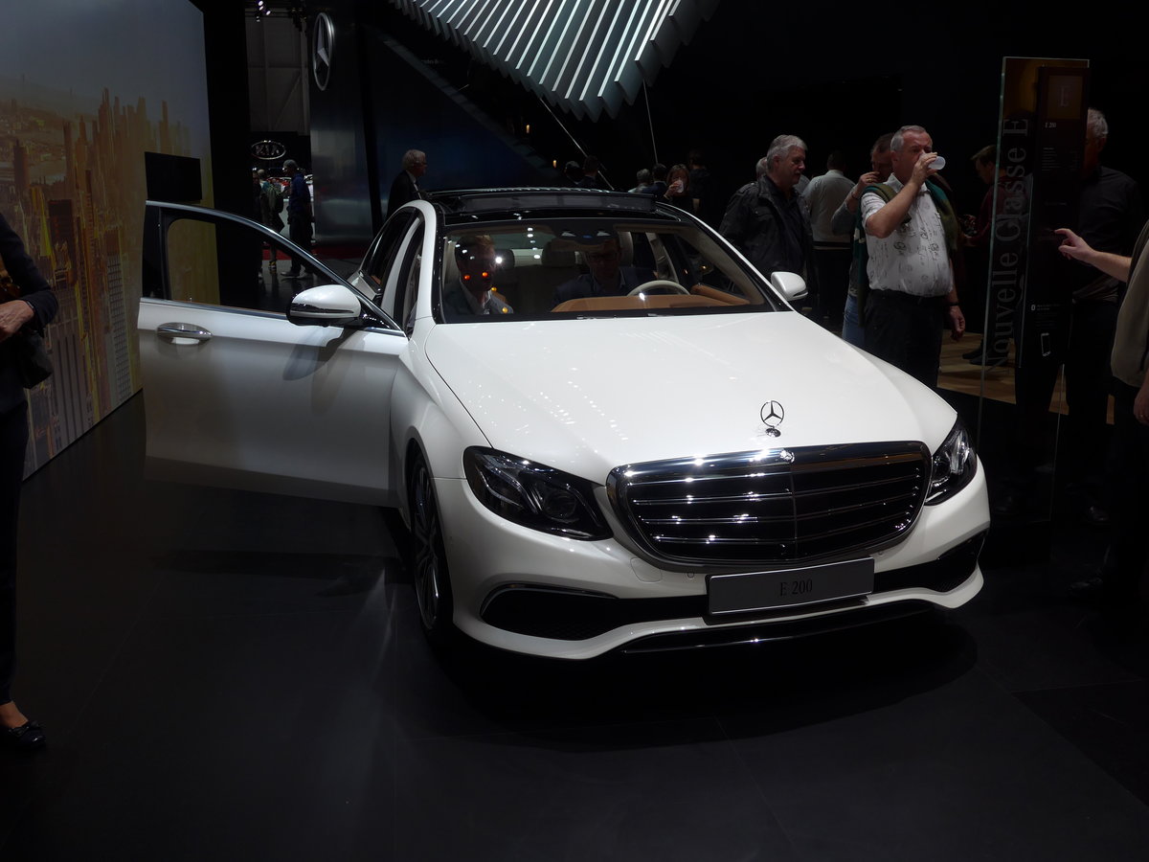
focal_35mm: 34
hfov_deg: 54.0
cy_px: 431
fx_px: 1129
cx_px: 574
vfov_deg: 41.8
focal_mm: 7
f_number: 2.8
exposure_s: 1/320
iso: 80
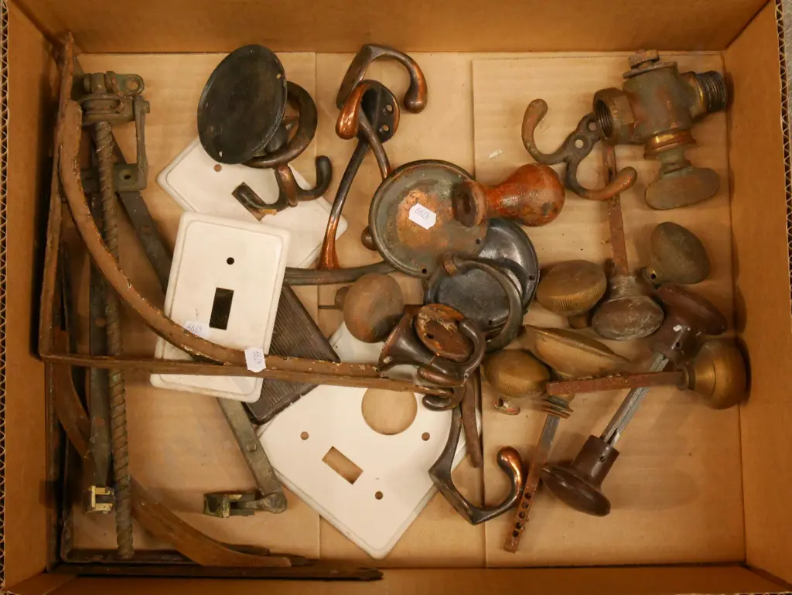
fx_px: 1465
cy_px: 298
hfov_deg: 30.3
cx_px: 396
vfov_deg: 22.9
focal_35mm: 64
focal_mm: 32
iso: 3200
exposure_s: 1/30
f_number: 5.6
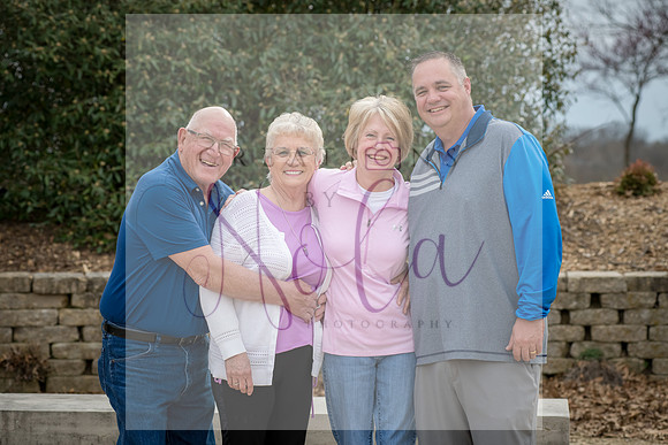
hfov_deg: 20.4
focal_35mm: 100
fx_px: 1856
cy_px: 222
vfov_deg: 13.7
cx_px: 334
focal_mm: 100
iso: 400
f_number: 5.6
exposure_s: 1/640
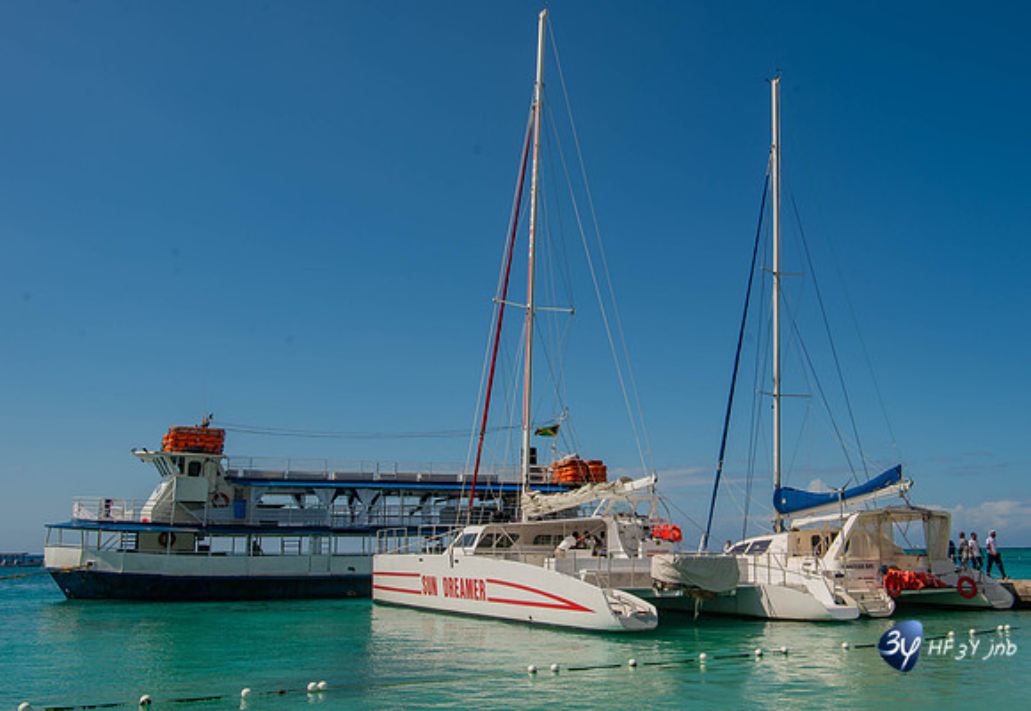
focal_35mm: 35
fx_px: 1013
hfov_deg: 53.7
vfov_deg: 38.7
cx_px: 589
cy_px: 356
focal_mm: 31
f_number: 10
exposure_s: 1/400
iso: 100
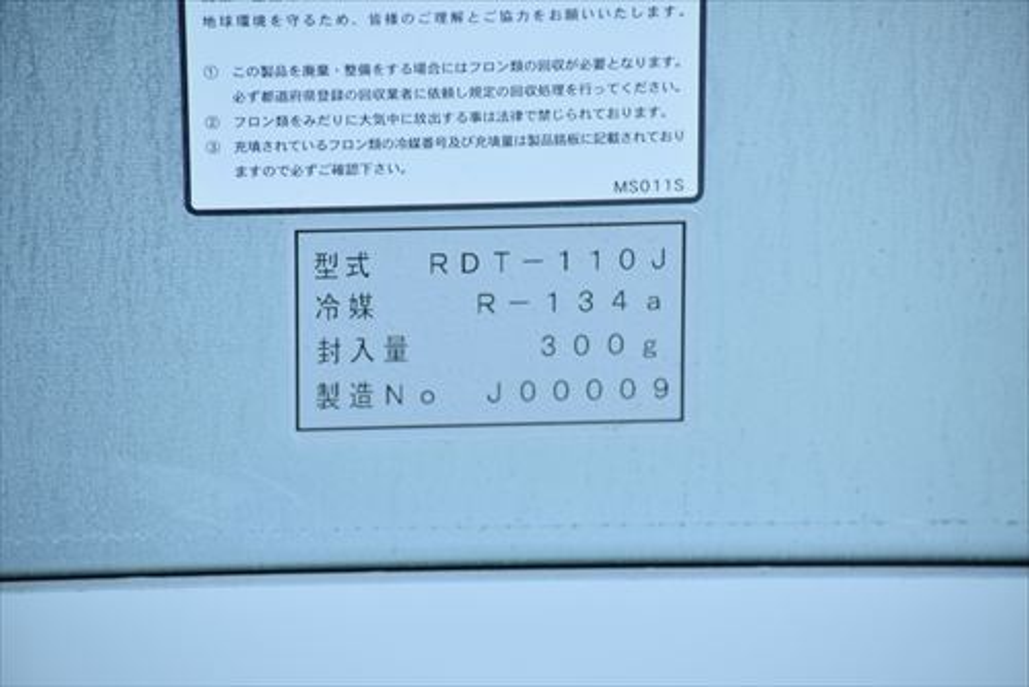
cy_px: 344
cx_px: 514
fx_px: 6649
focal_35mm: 232
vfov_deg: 5.9
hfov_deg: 8.8
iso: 1250
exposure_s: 1/160
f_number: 6.3
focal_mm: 155
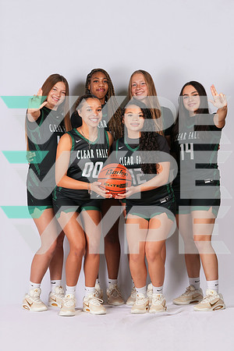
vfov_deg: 25.1
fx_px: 790
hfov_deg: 16.9
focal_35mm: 81
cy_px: 176
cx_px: 117
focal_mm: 81
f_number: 11
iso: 400
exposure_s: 1/200
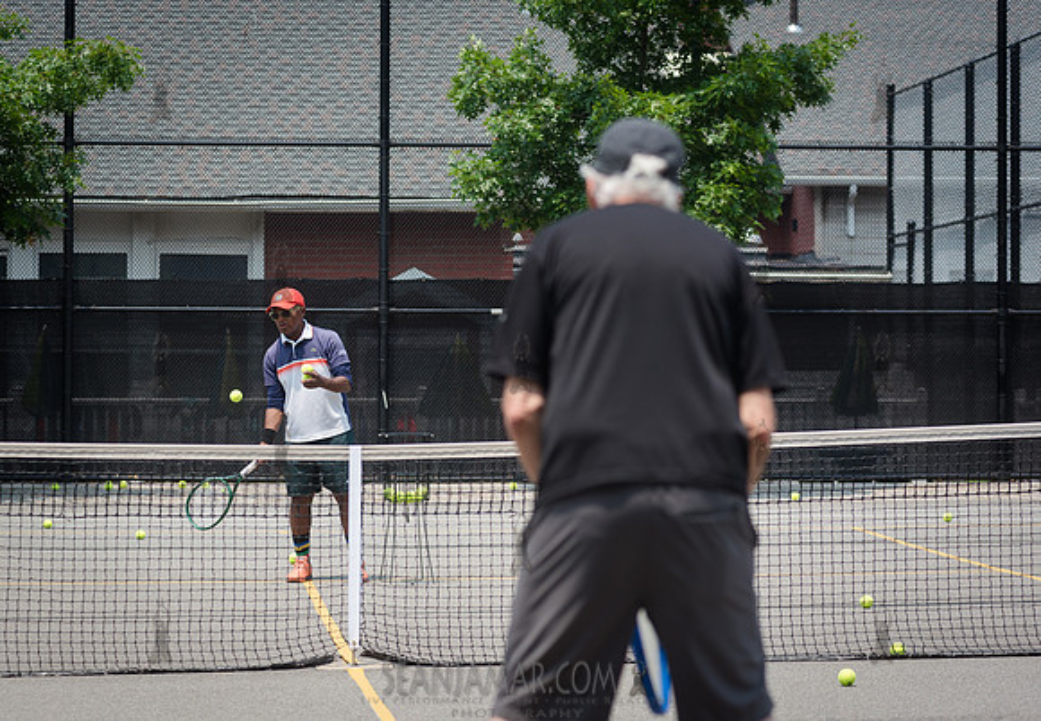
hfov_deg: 15.4
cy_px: 323
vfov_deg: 10.7
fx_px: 3861
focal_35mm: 132
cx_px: 465
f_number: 4.5
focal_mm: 112
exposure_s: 1/1000
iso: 200
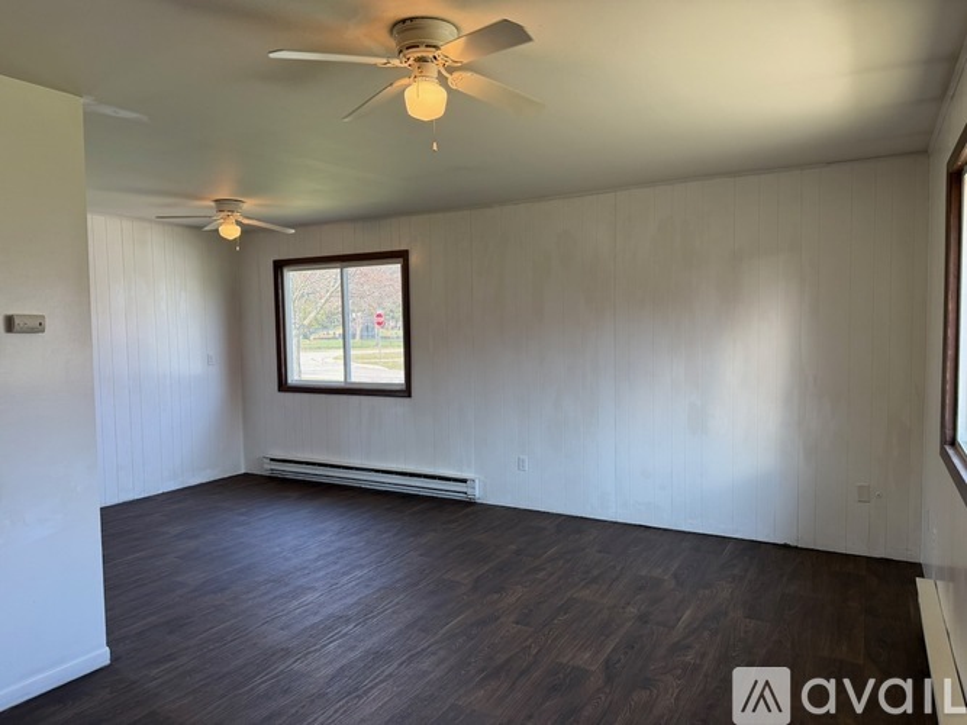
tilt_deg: -3.3
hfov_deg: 71.6
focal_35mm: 24
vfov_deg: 56.8
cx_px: 484
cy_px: 362
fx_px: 670
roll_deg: +0.9
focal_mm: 6.76
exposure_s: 1/240
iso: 125
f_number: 1.78
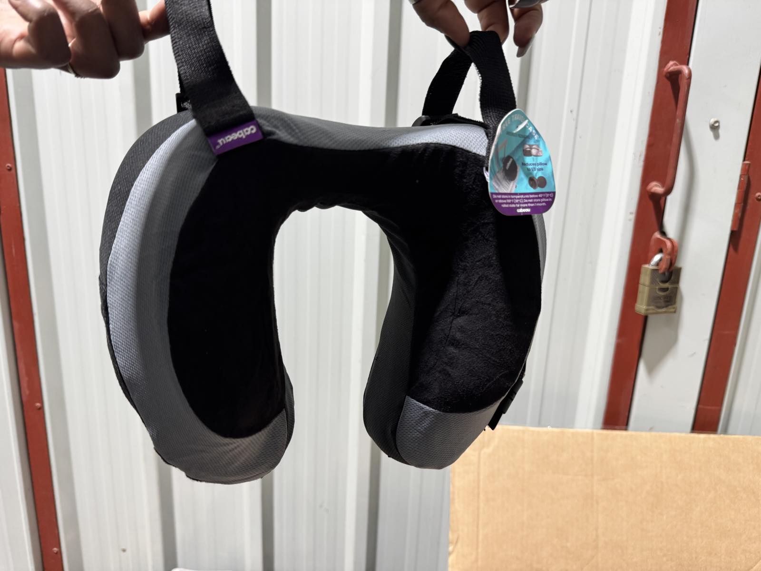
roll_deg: -2.5
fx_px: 528
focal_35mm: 24
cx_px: 380
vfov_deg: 56.8
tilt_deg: -14.5
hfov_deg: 71.6
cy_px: 286
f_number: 1.78
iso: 160
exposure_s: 1/50
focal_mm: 6.76
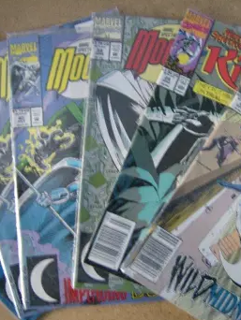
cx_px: 138
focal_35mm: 50
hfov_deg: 29.1
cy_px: 158
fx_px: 464
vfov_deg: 38.2
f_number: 2.8
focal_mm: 6
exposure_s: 1/8.74
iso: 200
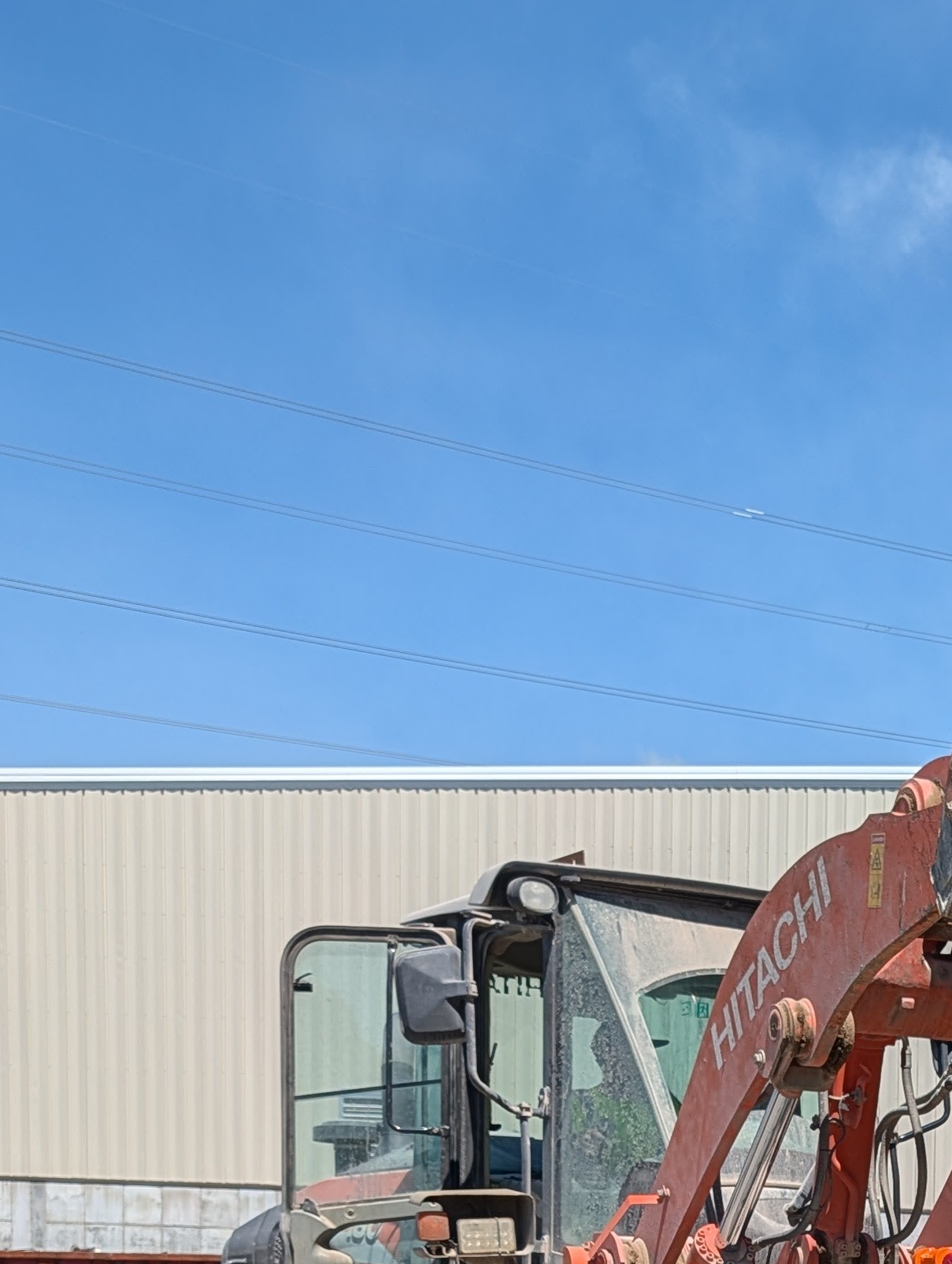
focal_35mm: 61
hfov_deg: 22.0
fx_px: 2231
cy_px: 1536
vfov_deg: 27.6
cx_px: 1194
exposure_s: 1/8772
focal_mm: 6.9
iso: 23
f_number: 1.68
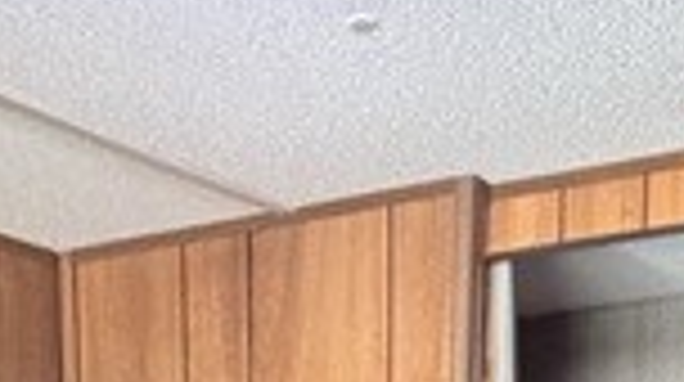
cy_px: 1227
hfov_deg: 20.8
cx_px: 315
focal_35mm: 103
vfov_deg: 9.0
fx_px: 1865
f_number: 2.2
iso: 640
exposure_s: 1/60
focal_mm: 2.22
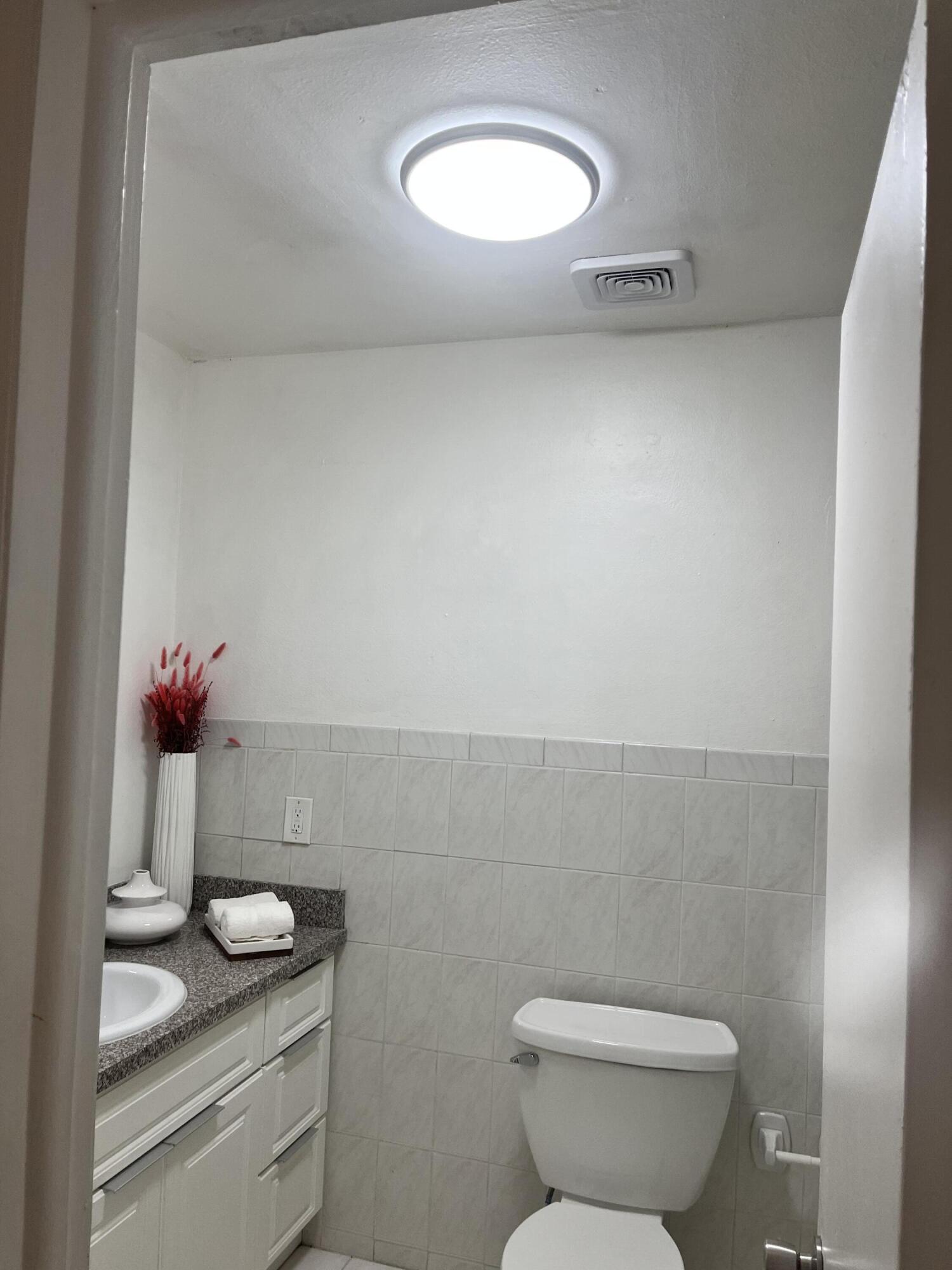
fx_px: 953
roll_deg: -3.5
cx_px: 476
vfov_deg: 67.3
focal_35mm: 26
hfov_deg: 53.1
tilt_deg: +0.6
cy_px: 635
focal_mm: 5.1
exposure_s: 1/120
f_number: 1.6
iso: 100
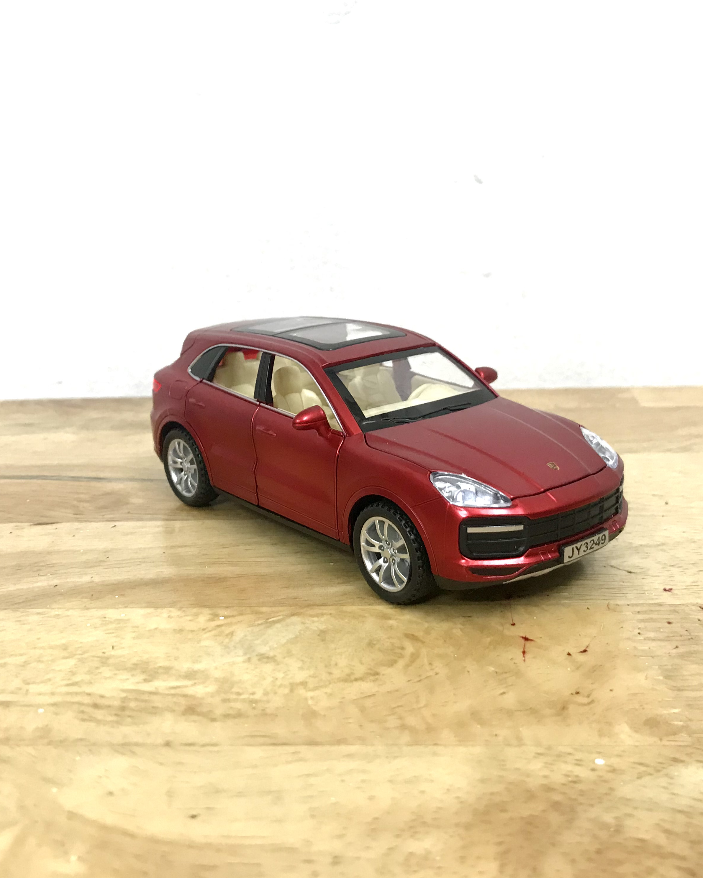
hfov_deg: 40.1
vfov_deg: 49.1
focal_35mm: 37
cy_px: 440
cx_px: 369
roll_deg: +2.9
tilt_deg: -15.8
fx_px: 962
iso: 40
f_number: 1.8
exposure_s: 1/17
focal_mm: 3.99
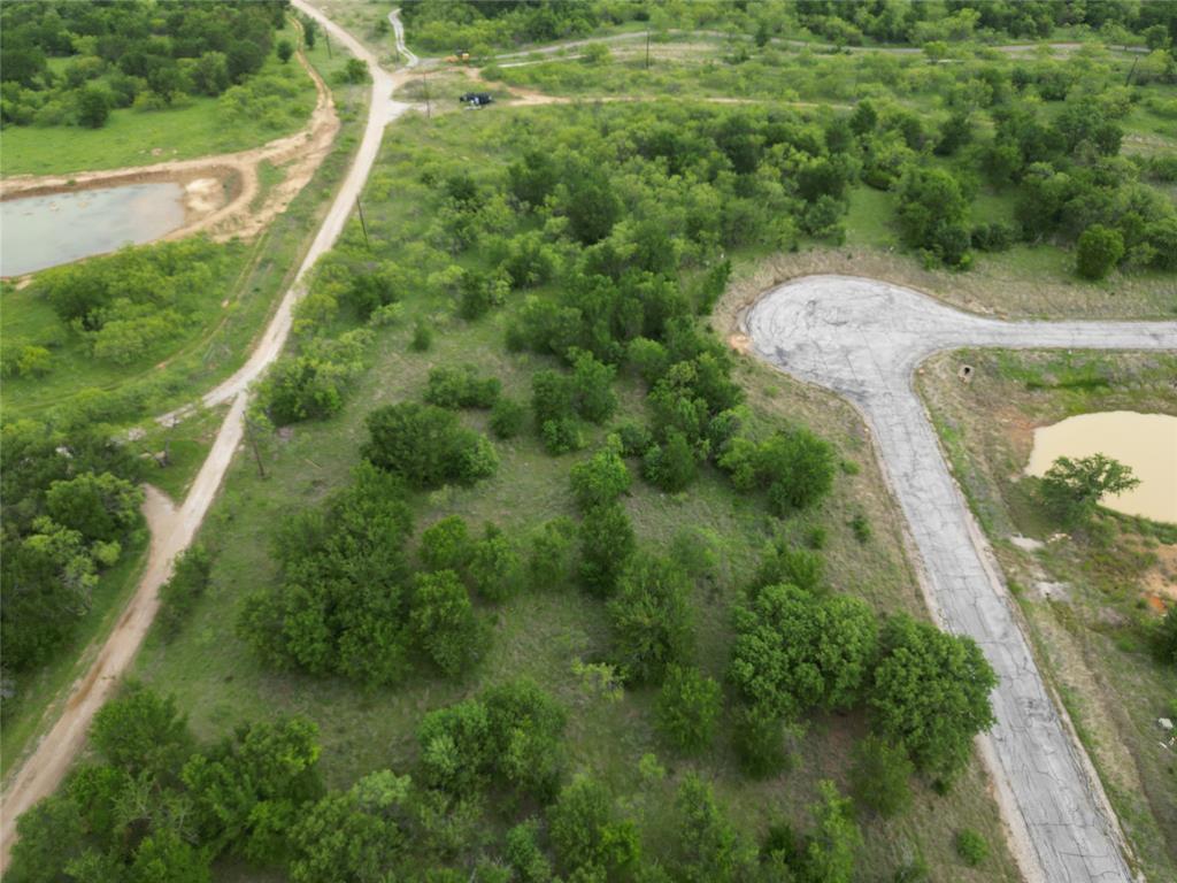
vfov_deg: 56.8
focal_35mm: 24
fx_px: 816
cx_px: 588
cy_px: 442
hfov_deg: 71.6
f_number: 1.7
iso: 100
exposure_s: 1/800
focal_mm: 6.72
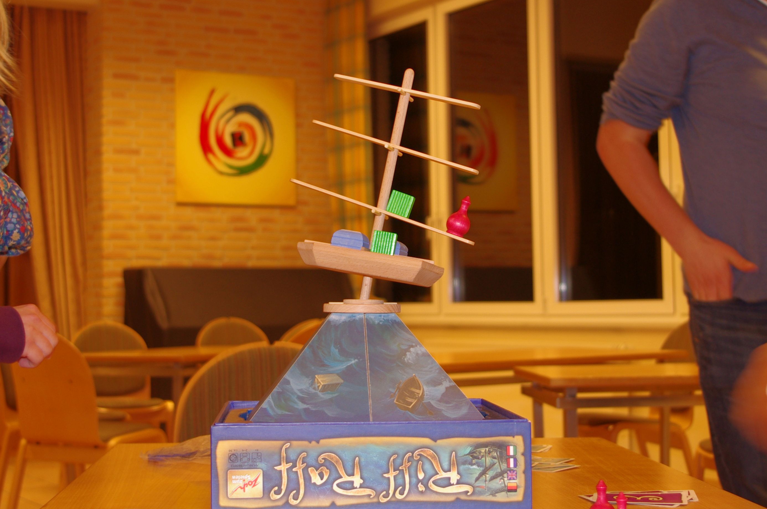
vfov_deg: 20.9
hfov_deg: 31.0
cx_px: 368
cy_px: 222
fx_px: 1383
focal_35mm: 65
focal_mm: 28.13
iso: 200
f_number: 4
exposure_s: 1/25
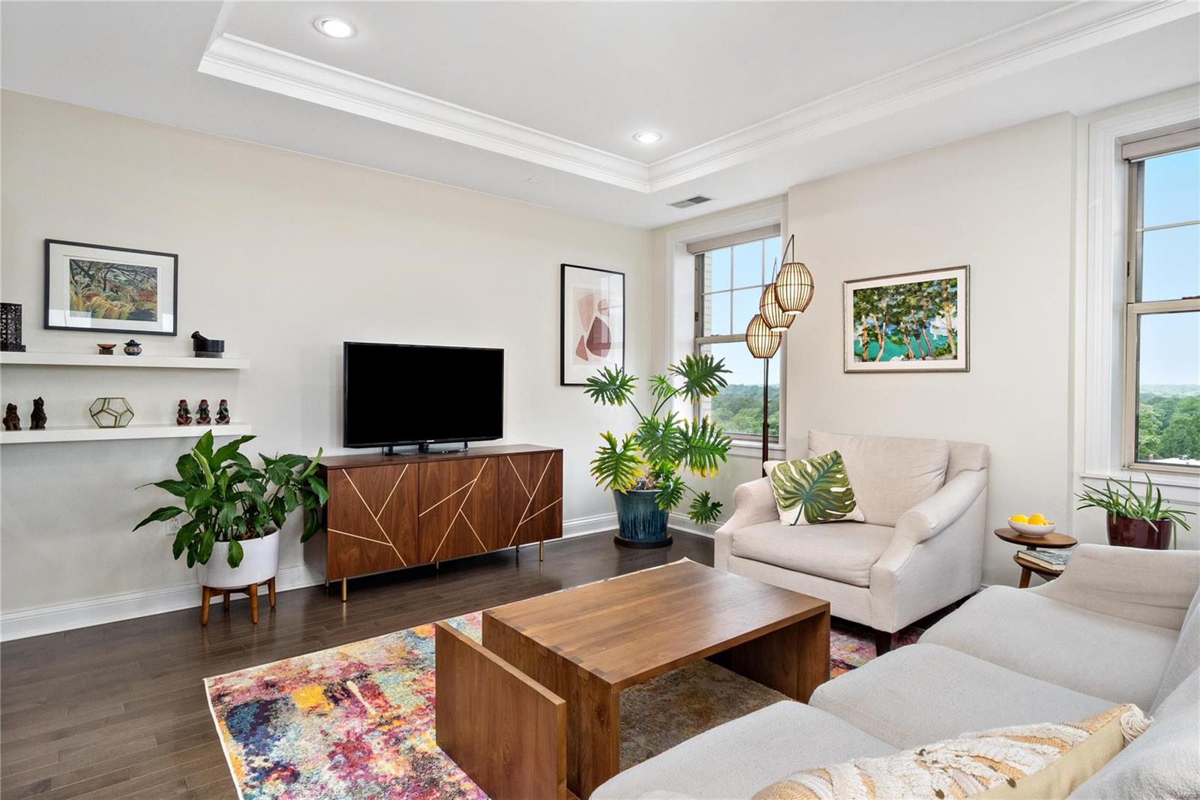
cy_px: 400
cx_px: 600
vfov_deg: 67.4
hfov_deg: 90.0
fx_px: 600
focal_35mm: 18
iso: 640
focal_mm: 9
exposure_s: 1/160
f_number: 10
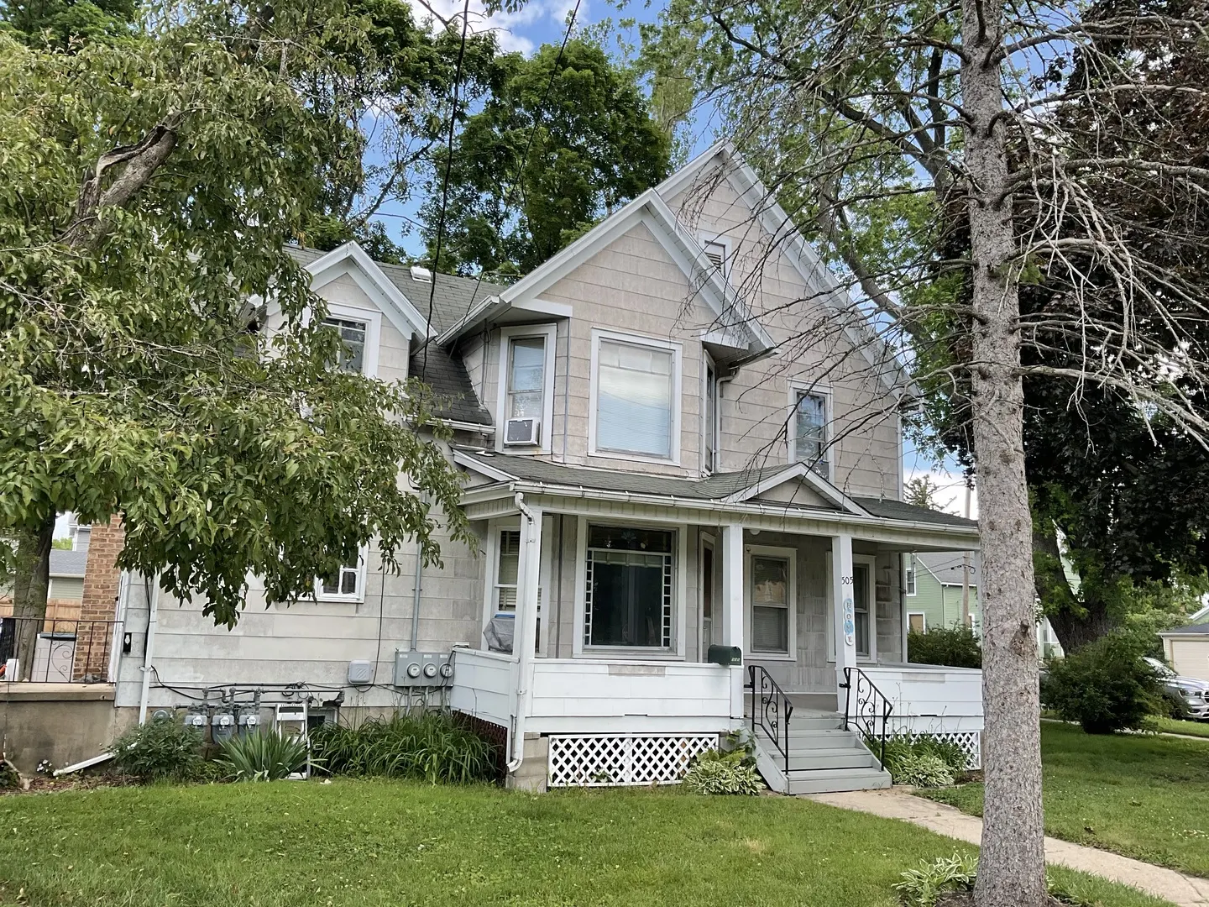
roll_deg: -1.7
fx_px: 1013
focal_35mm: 29
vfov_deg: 48.2
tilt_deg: +10.7
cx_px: 604
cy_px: 454
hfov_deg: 61.7
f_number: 1.8
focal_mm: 3
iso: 16
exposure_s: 1/389
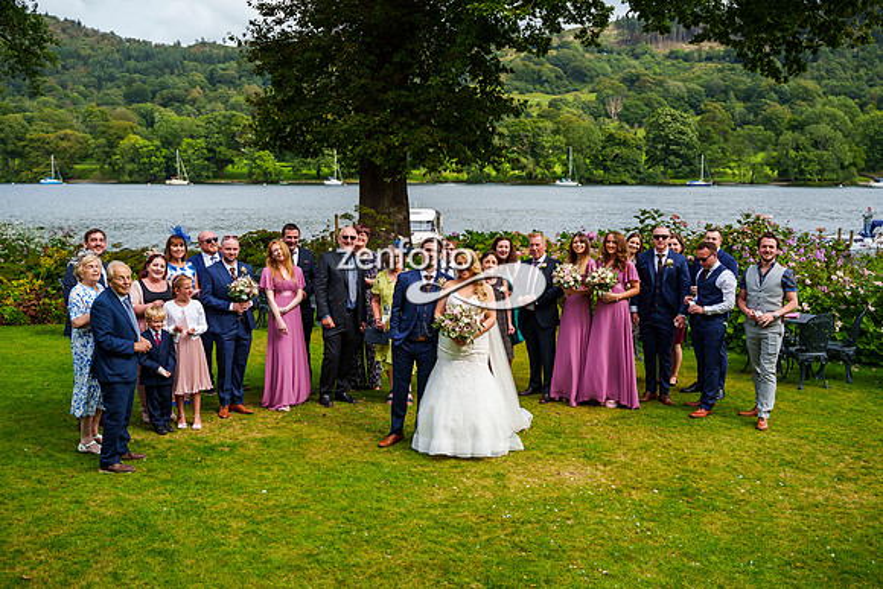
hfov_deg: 53.1
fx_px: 883
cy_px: 294
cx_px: 442
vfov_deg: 36.9
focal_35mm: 36
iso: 400
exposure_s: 1/3200
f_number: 3.5
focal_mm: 36
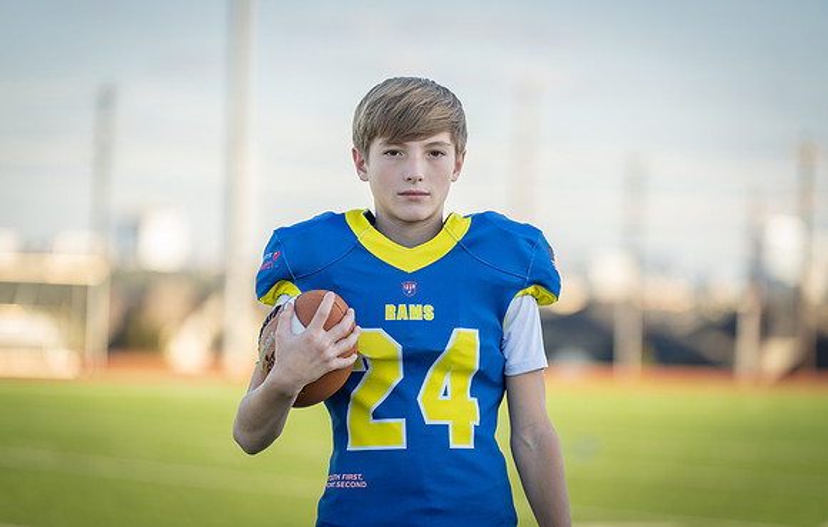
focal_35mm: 166
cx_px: 412
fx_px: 3764
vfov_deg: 8.0
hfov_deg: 12.6
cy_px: 274
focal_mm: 159
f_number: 2.8
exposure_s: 1/500
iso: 100
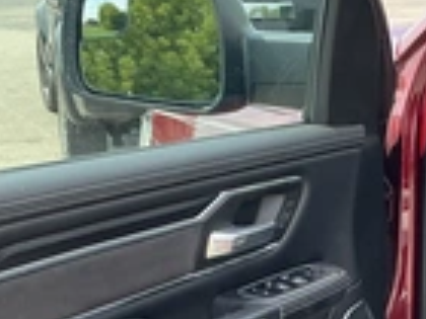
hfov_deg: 23.6
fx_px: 985
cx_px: 408
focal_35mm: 80
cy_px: 301
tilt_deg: -17.5
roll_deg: -0.1
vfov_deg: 18.1
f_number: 1.8
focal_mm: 3
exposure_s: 1/227
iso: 25
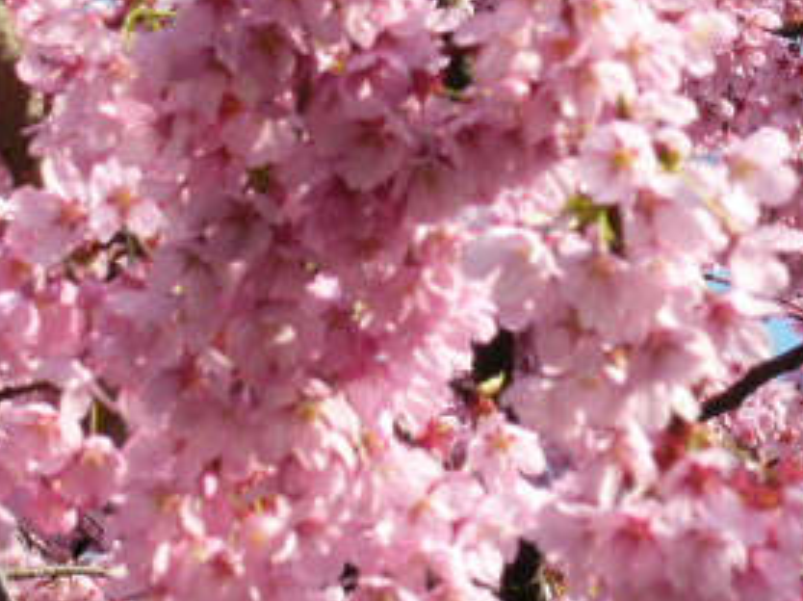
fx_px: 5609
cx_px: 361
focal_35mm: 242
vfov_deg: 6.1
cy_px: 194
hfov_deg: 8.2
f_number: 4.9
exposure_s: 1/160
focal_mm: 17.4
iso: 50
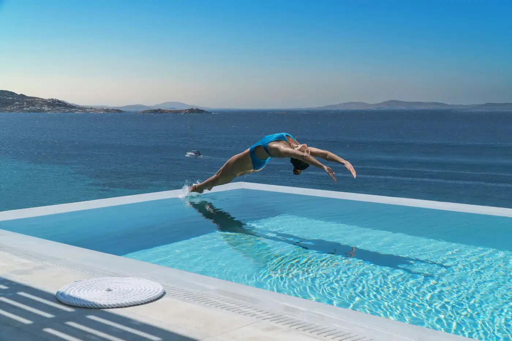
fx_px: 597
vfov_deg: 31.9
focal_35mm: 42
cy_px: 170
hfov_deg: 46.4
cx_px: 256
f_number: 8
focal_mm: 28
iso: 200
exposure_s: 1/1600
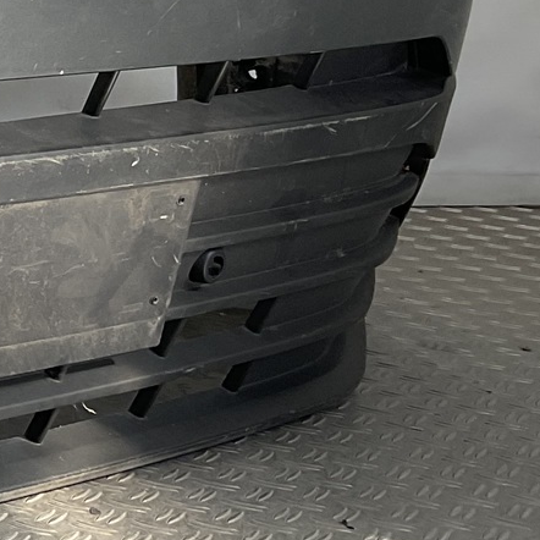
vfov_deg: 14.7
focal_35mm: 117
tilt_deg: -6.3
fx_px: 2065
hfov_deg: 12.4
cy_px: 9
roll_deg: -0.8
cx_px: -673
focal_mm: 3
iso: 16
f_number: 1.8
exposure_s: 1/331
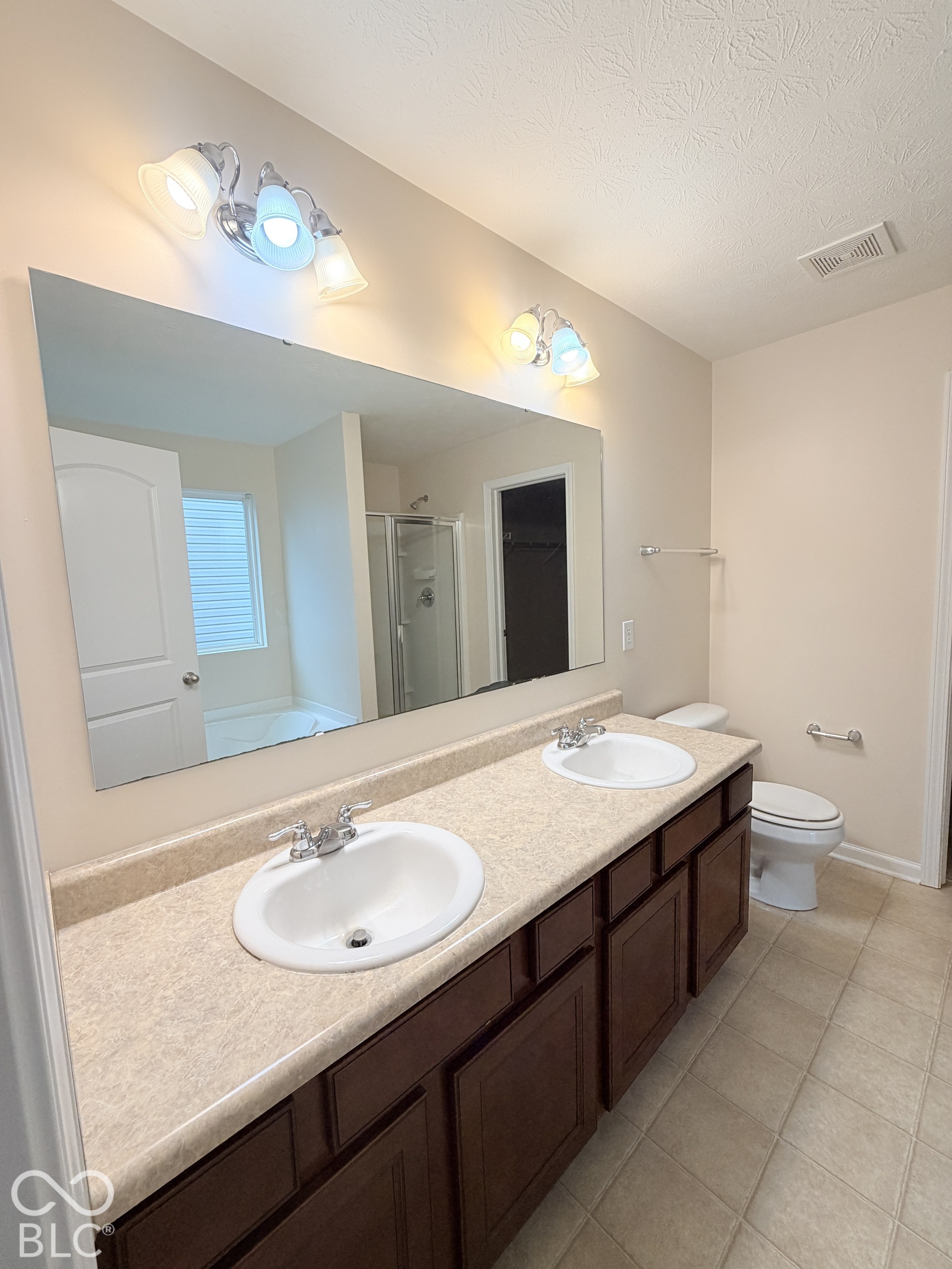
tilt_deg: -6.1
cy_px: 634
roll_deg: +2.0
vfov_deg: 102.1
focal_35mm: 14
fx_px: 513
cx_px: 476
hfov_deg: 85.7
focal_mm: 2.22
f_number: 2.2
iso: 125
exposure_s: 1/120
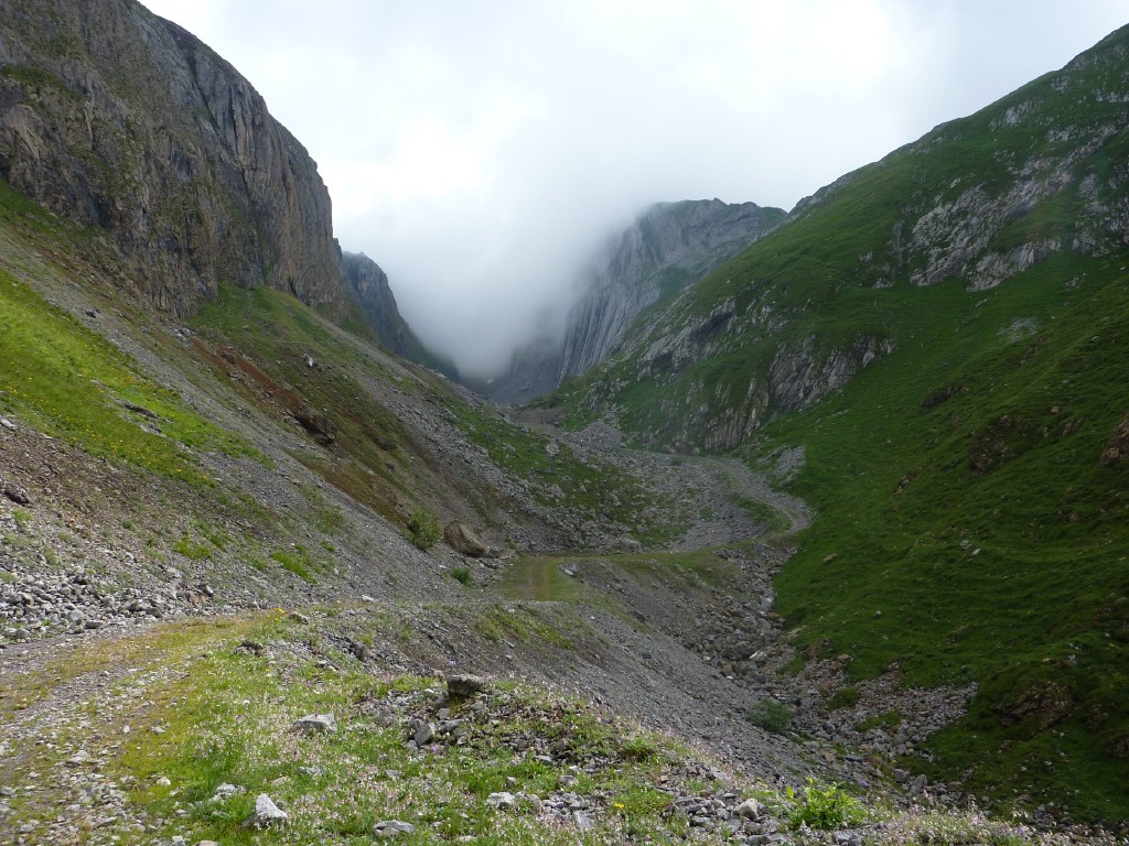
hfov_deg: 60.0
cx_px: 564
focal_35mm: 30
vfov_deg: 46.8
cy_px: 423
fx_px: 978
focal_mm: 5
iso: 80
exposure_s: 1/500
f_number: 4
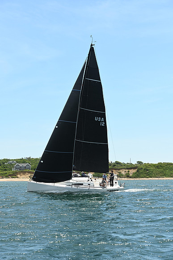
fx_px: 591
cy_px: 130
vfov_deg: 24.8
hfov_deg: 16.7
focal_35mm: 82
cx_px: 86
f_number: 5.6
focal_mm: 82
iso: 320
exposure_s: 1/1000
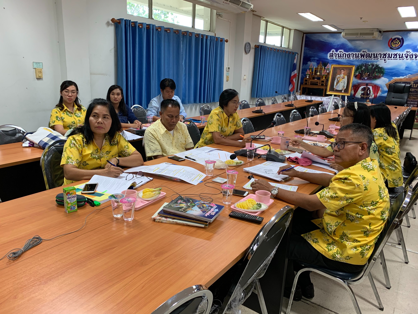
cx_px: 209
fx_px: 314
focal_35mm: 26
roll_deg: -2.6
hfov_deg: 67.3
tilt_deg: -15.0
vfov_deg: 53.1
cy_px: 157
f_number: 1.8
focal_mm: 4.25
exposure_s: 1/50
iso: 100
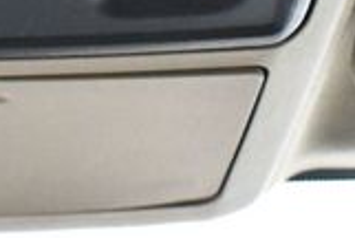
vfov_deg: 9.4
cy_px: -128
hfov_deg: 14.0
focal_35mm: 143
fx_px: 1413
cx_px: -46
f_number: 3.5
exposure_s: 1/60
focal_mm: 18
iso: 8000
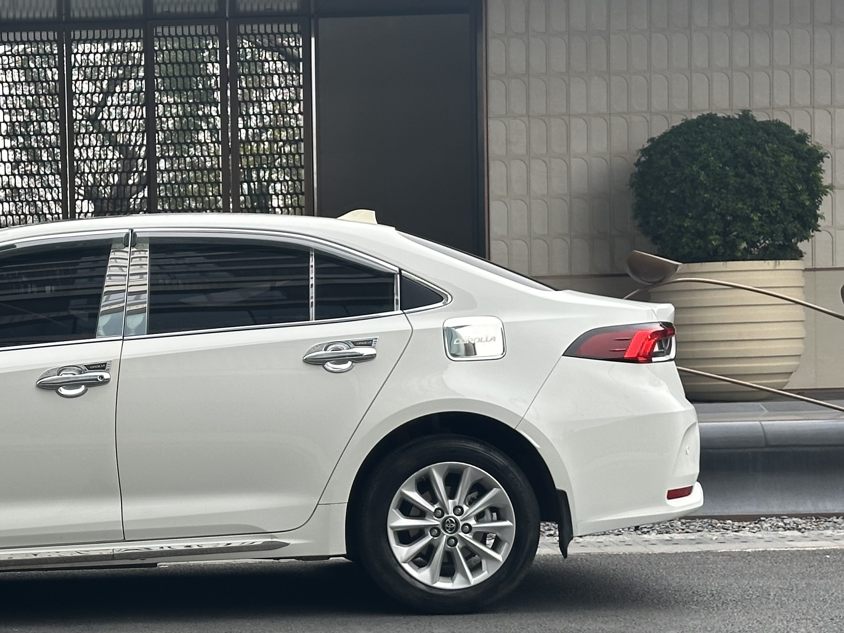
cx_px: 54
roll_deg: +1.3
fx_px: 2243
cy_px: 395
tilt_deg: -2.1
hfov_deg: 20.8
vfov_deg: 16.0
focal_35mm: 92
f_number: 1.78
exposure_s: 1/256
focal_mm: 6.86
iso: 64
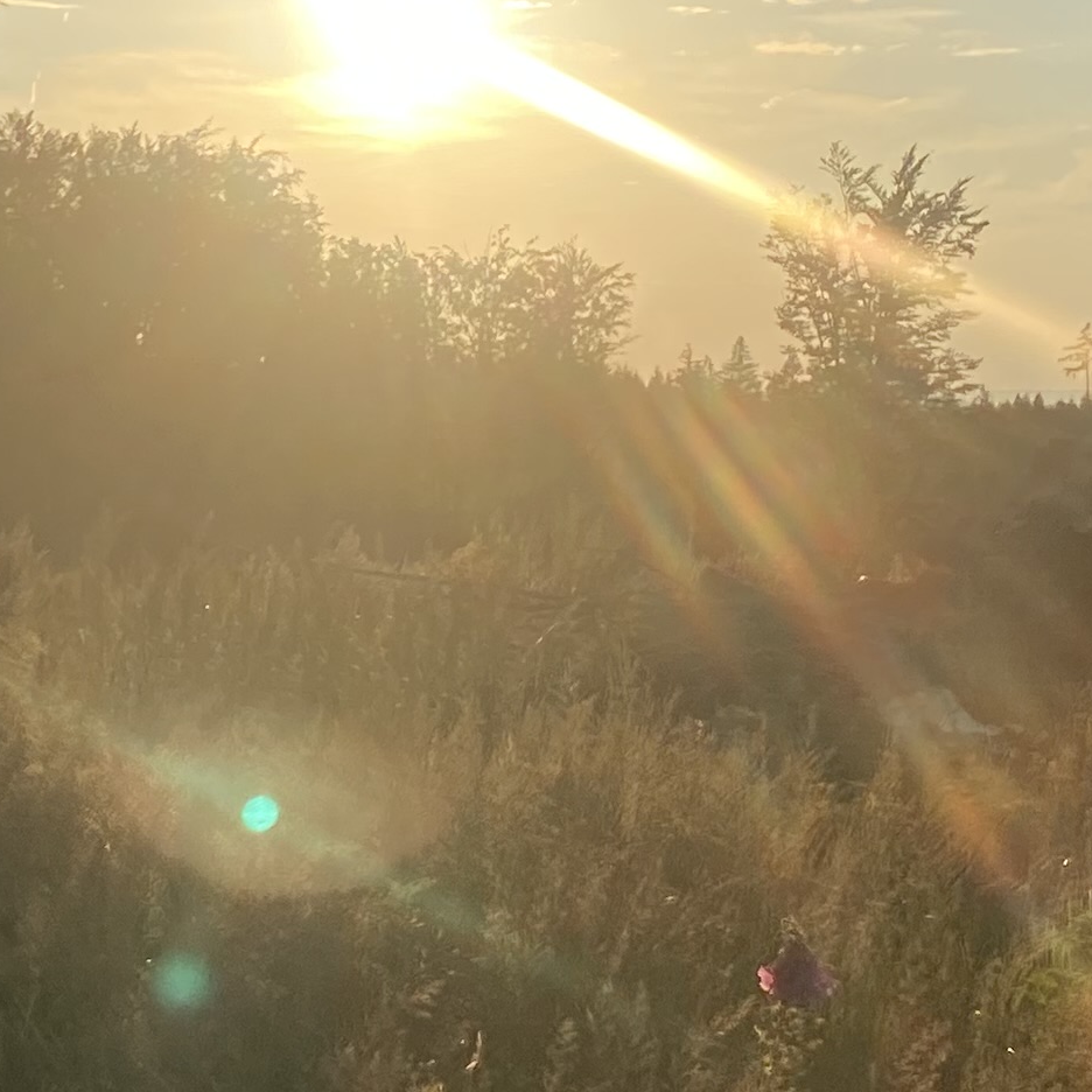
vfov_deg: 17.5
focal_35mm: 99
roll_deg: -1.9
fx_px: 3533
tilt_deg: +1.3
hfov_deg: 17.5
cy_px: 411
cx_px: 340
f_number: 1.8
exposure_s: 1/3300
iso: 32
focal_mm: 4.25
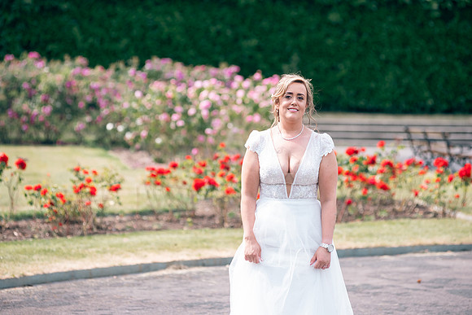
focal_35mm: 145
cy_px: 158
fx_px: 1901
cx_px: 236
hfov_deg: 14.2
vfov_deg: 9.5
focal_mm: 145
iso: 80
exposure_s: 1/320
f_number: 3.5
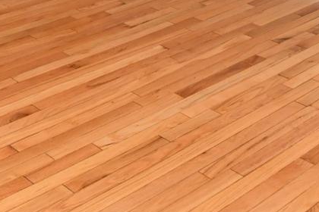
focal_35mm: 78
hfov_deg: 25.8
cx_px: 91
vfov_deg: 13.5
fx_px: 691
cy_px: -273
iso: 800
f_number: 6.3
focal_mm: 16
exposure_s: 1/60
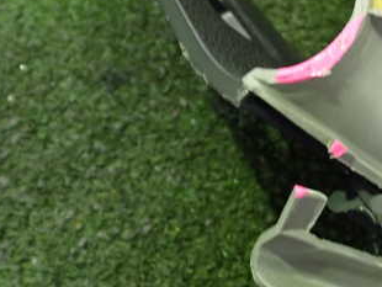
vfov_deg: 25.2
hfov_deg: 31.8
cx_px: 338
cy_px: 121
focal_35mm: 58
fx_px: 641
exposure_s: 1/40
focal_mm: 5.4
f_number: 2.3
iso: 800
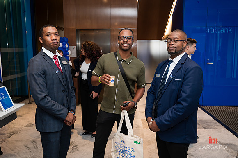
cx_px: 119
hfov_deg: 58.3
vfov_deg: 40.8
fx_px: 213
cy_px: 78
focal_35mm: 32
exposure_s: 1/160
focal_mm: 31.5
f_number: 4
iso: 640
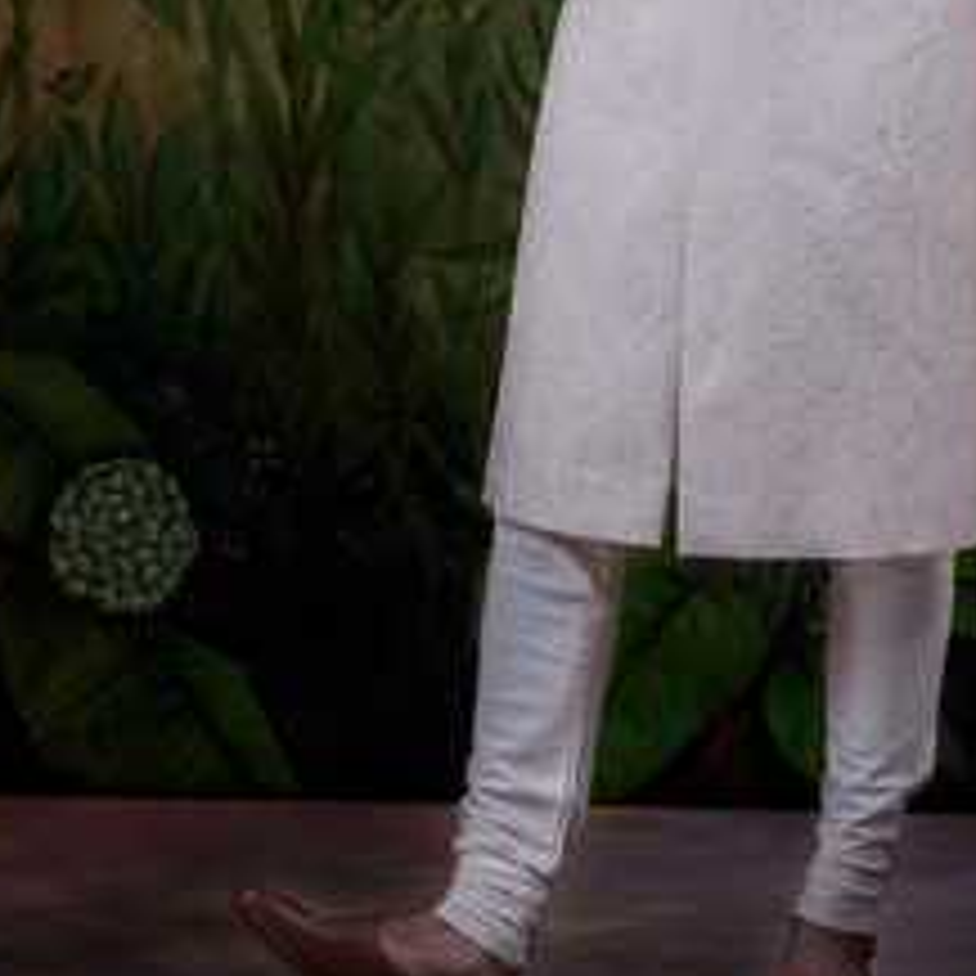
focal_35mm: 197
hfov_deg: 8.9
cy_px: -16
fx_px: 6284
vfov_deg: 8.8
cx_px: 729
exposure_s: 1/50
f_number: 4
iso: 640
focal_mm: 96
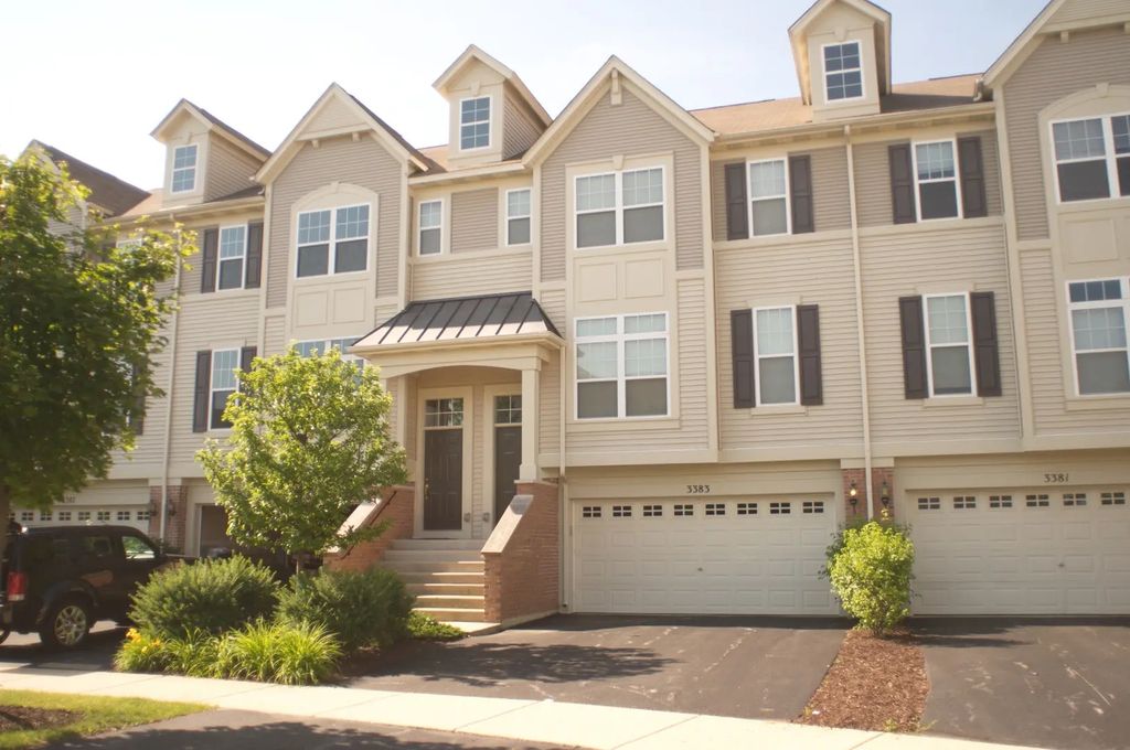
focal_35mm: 30
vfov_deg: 43.5
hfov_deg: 62.0
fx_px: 940
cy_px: 375
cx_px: 565
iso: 200
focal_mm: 20
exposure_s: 1/1250
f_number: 22
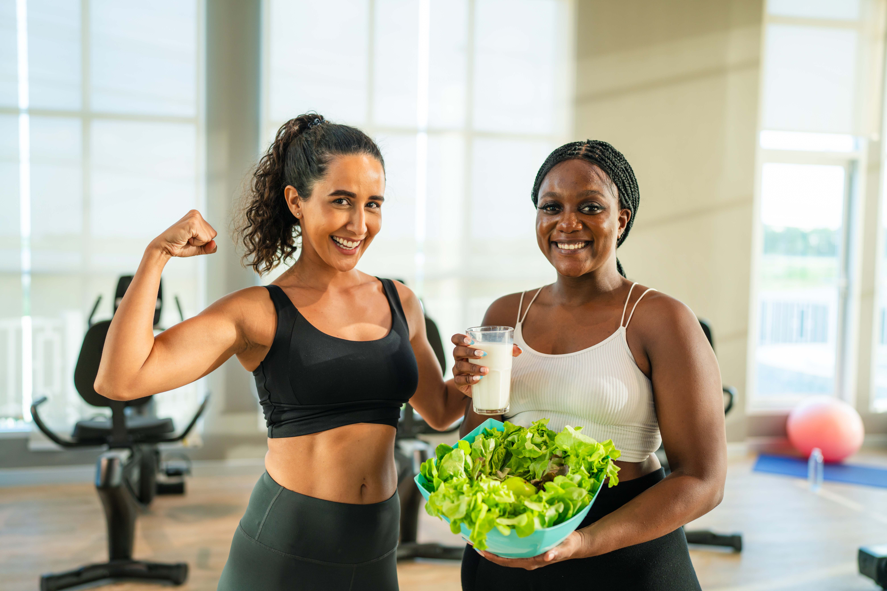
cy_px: 296
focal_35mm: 35
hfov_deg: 54.4
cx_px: 444
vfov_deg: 37.9
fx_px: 862
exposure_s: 1/250
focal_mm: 35
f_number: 1.8
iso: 160
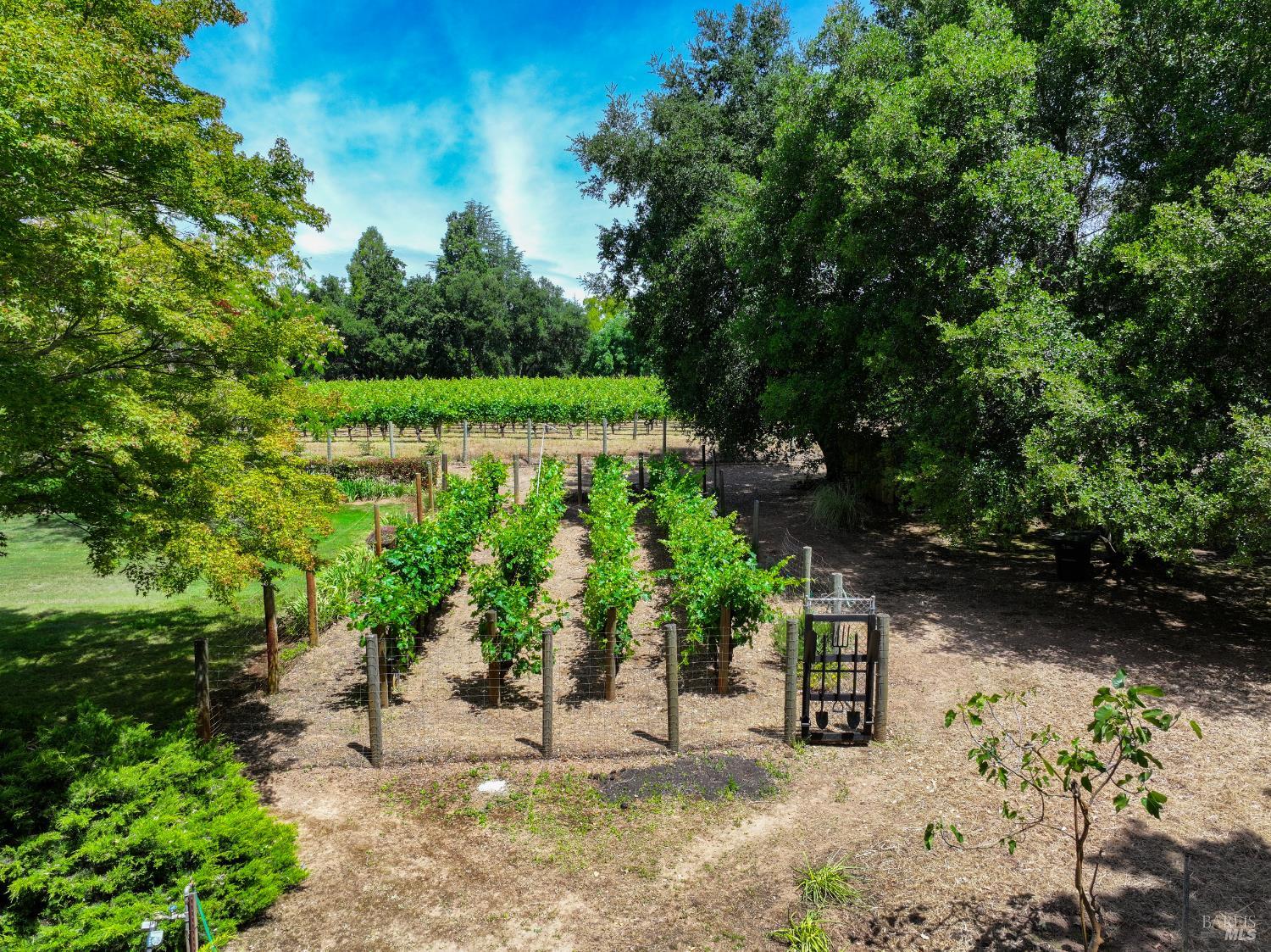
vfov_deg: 56.8
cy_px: 476
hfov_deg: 71.6
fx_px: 881
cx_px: 636
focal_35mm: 24
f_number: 8
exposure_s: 1/160
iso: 100
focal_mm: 12.29
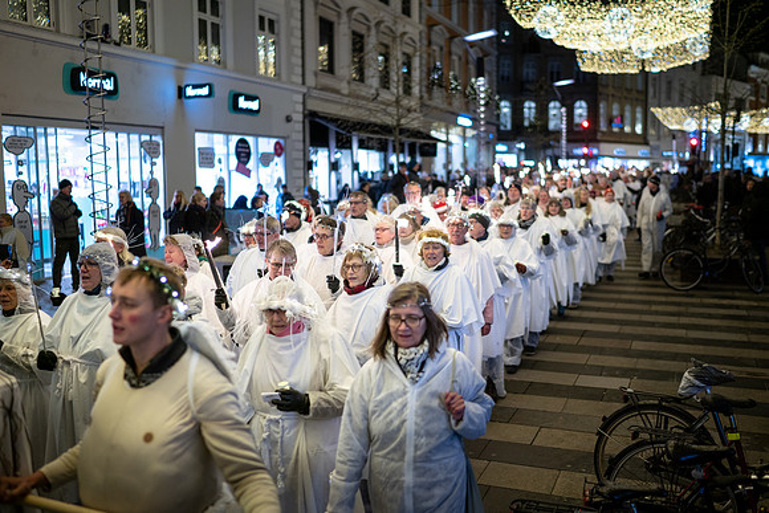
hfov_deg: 54.4
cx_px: 384
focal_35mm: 35
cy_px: 256
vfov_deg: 37.9
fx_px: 748
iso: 640
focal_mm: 35
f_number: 1.4
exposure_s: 1/200
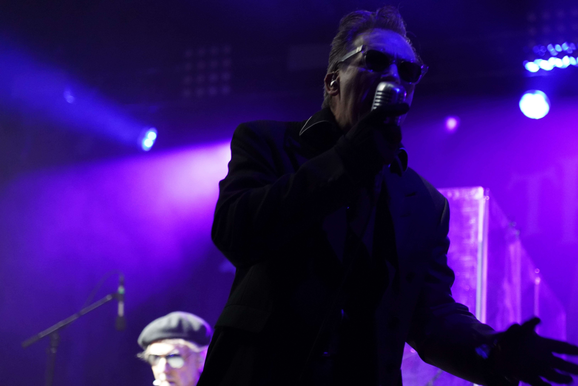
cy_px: 193
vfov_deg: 13.0
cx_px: 289
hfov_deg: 19.5
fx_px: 1686
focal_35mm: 105
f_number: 4
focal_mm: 105
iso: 6400
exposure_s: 1/160
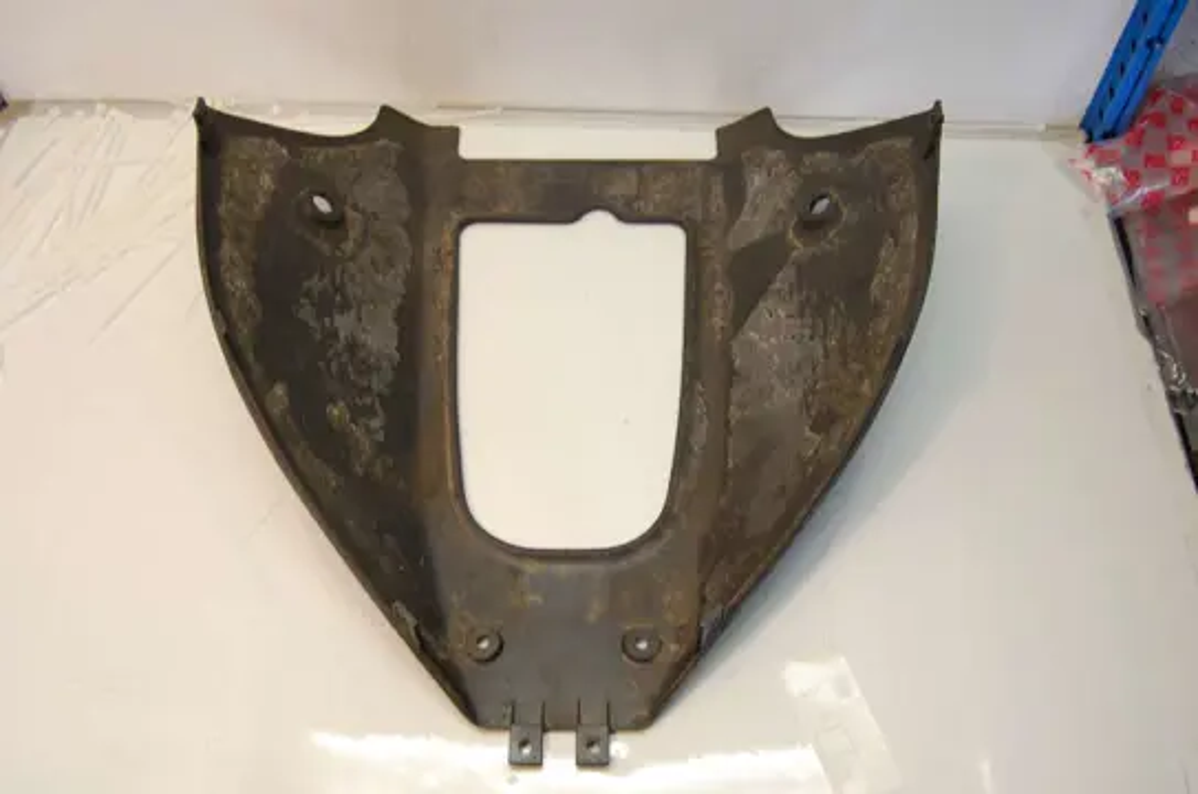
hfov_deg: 57.3
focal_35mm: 33
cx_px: 599
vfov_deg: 39.8
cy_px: 397
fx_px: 1096
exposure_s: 1/80
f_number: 4.5
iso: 400
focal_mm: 22
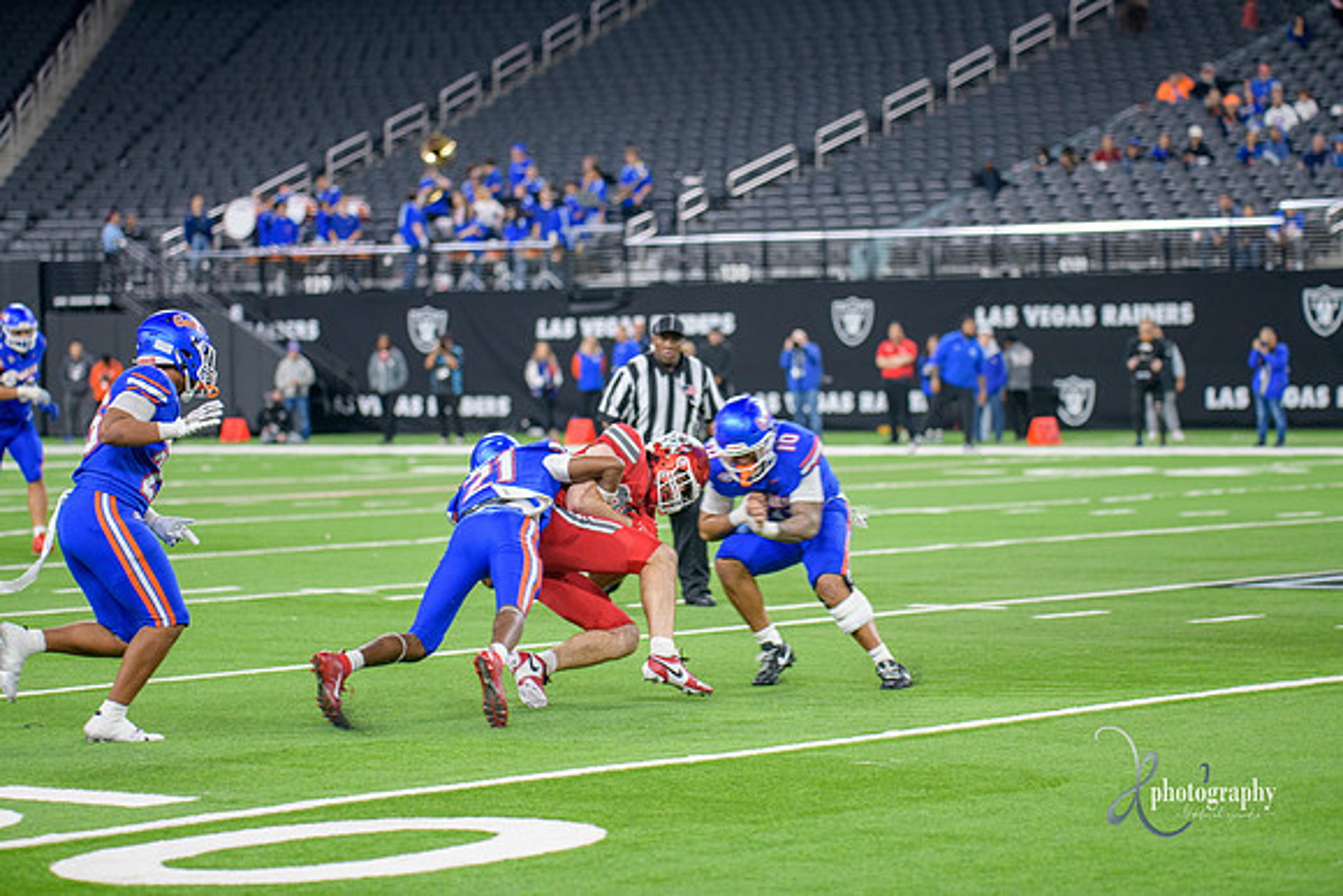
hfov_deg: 16.4
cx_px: 672
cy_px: 448
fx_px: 4664
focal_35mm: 125
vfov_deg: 11.0
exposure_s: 1/400
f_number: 2.8
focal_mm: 125
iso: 1000
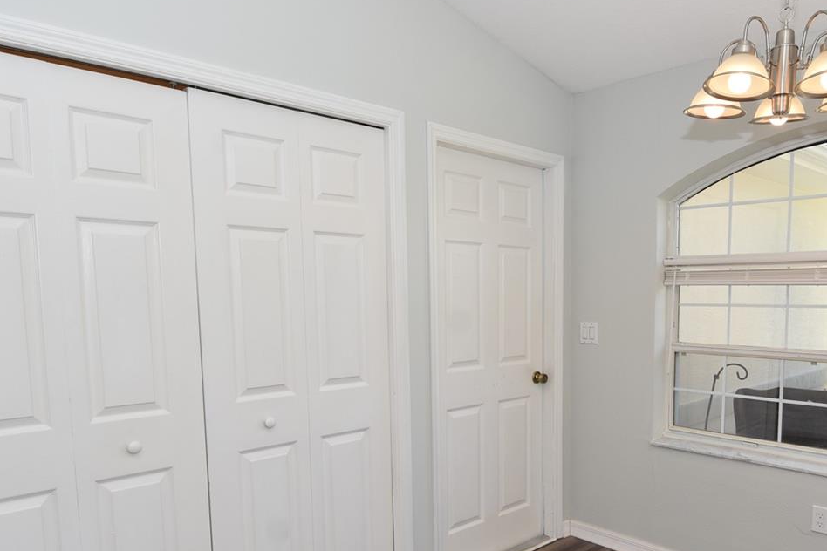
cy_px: 382
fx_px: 640
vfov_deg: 45.7
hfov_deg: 64.4
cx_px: 537
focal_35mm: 28
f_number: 5.6
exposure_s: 1/125
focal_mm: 11
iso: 200
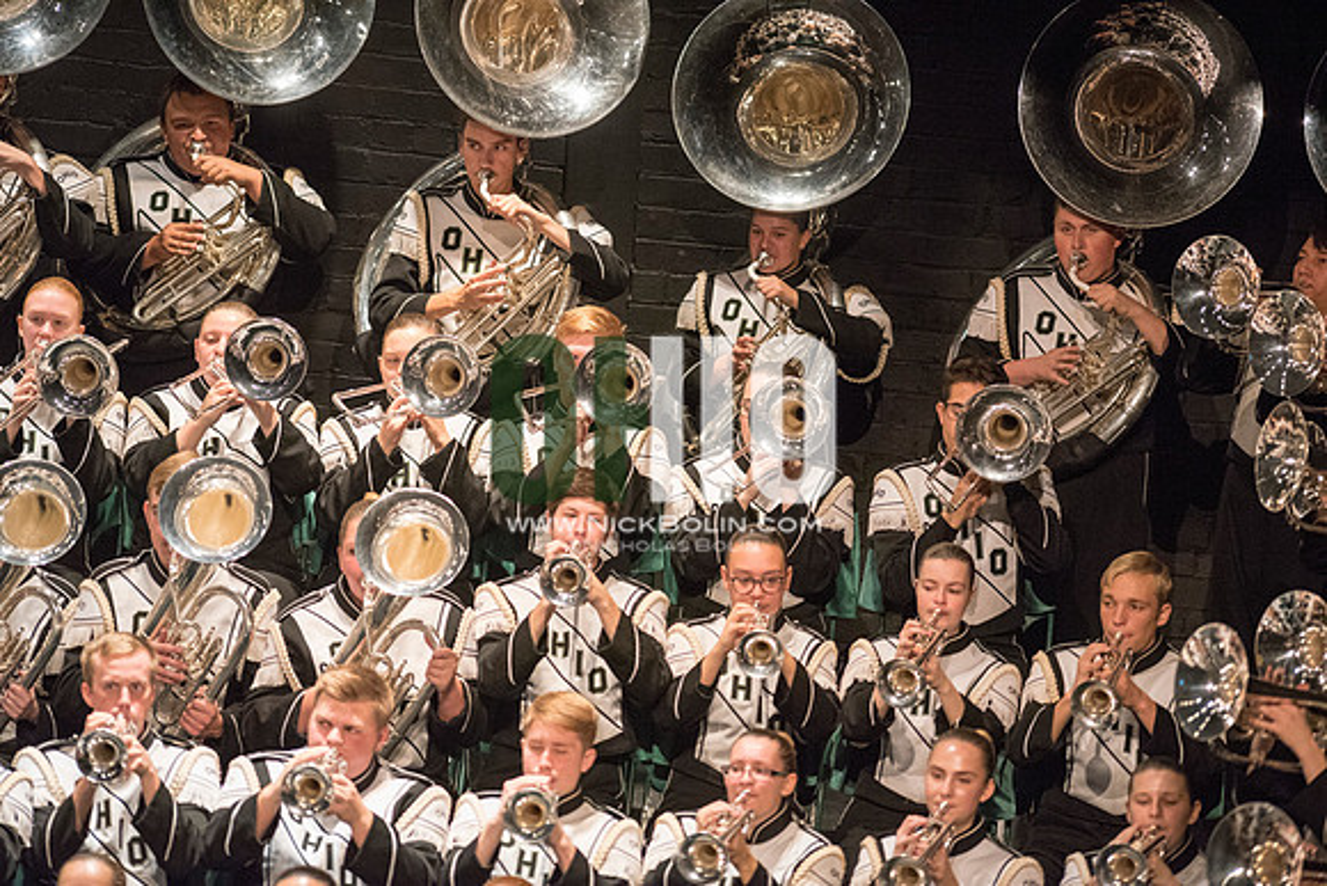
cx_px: 664
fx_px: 11060
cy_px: 443
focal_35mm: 300
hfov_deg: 6.9
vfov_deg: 4.6
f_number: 2.8
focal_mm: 300
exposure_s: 1/500
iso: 4000
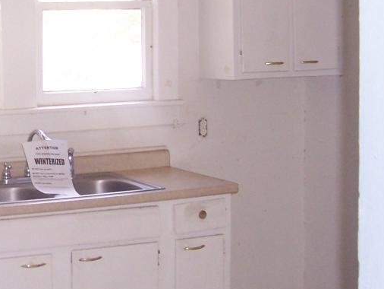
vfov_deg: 17.2
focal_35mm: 86
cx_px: -5
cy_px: 130
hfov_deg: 21.9
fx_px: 954
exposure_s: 1/60
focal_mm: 5.6
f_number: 2.7
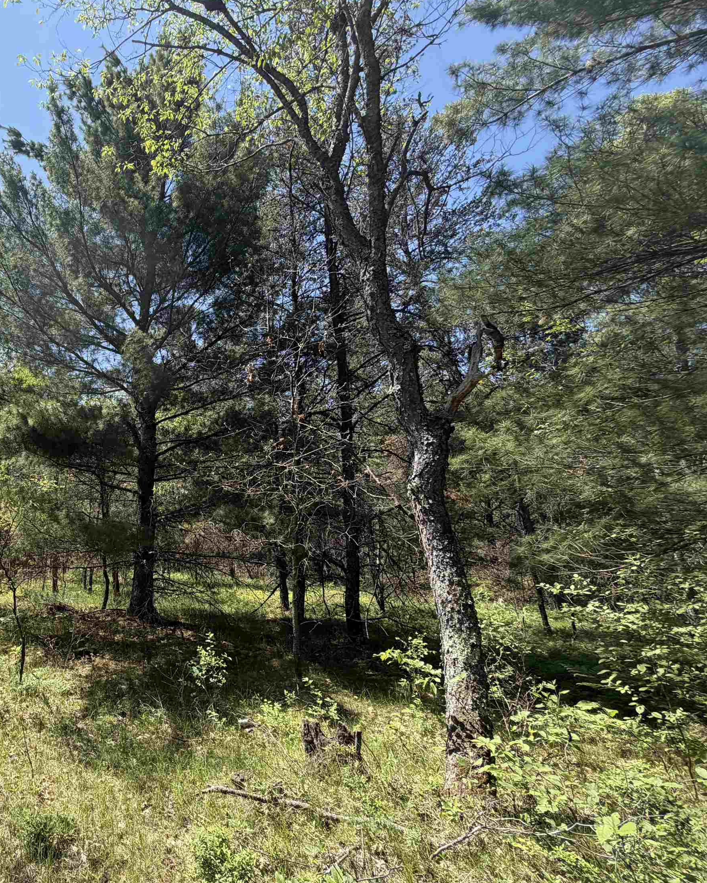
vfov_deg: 83.3
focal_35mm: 19
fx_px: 497
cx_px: 100
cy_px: 449
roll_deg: -1.7
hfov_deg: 62.1
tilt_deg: +11.4
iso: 40
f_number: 2.2
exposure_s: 1/574
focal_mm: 2.22
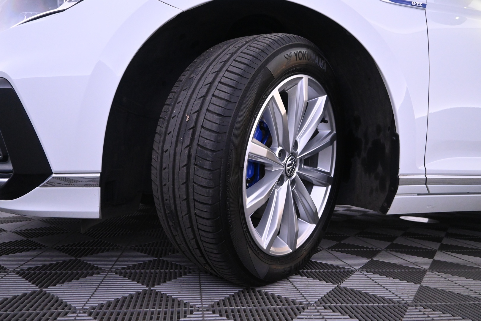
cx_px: 240
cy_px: 160
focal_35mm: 24
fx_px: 321
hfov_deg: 73.7
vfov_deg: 53.1
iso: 3200
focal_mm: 16
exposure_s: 1/60
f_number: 4
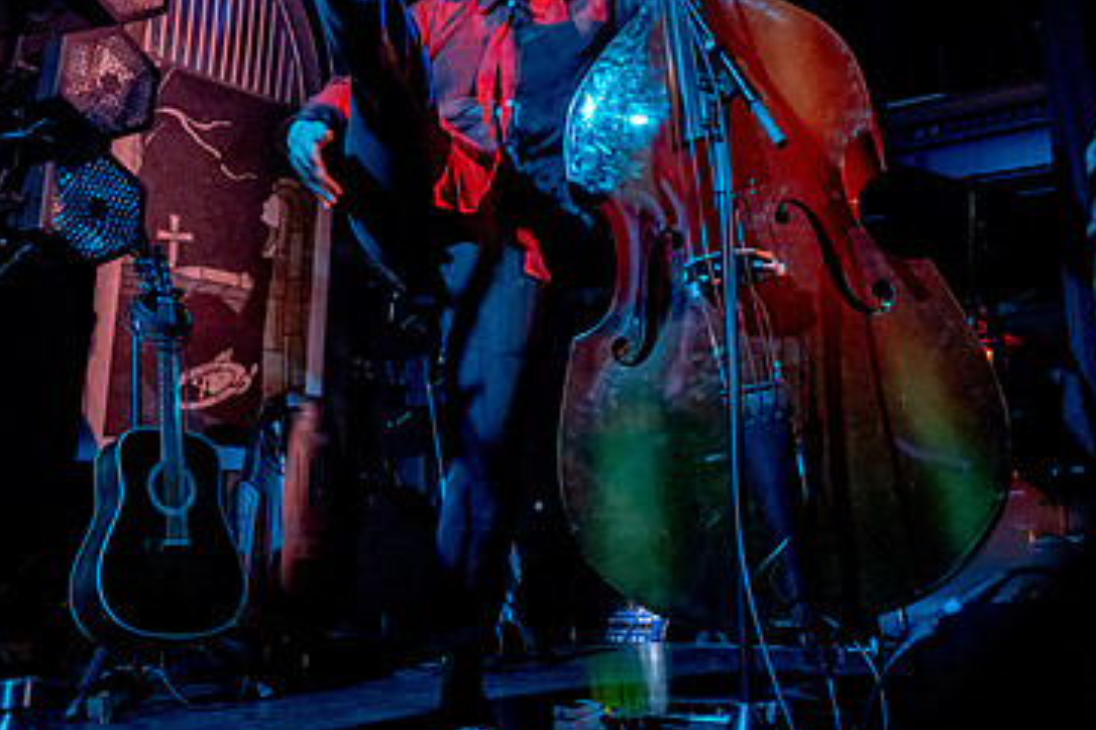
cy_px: 185
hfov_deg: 46.3
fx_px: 1278
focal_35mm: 42
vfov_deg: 31.3
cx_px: 613
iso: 3200
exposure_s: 1/100
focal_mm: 24
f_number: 2.8
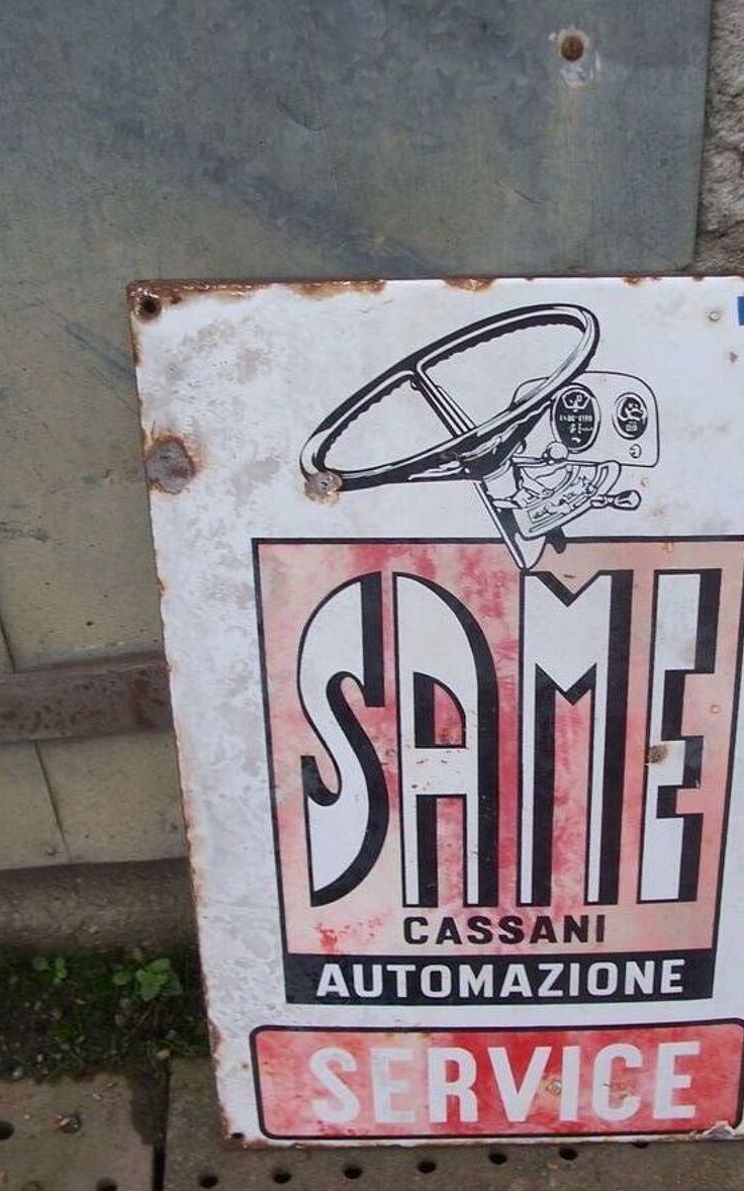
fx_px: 1363
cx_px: 468
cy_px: 618
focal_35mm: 42
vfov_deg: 47.2
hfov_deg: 30.4
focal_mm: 6
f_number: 2.8
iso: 80
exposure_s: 1/125
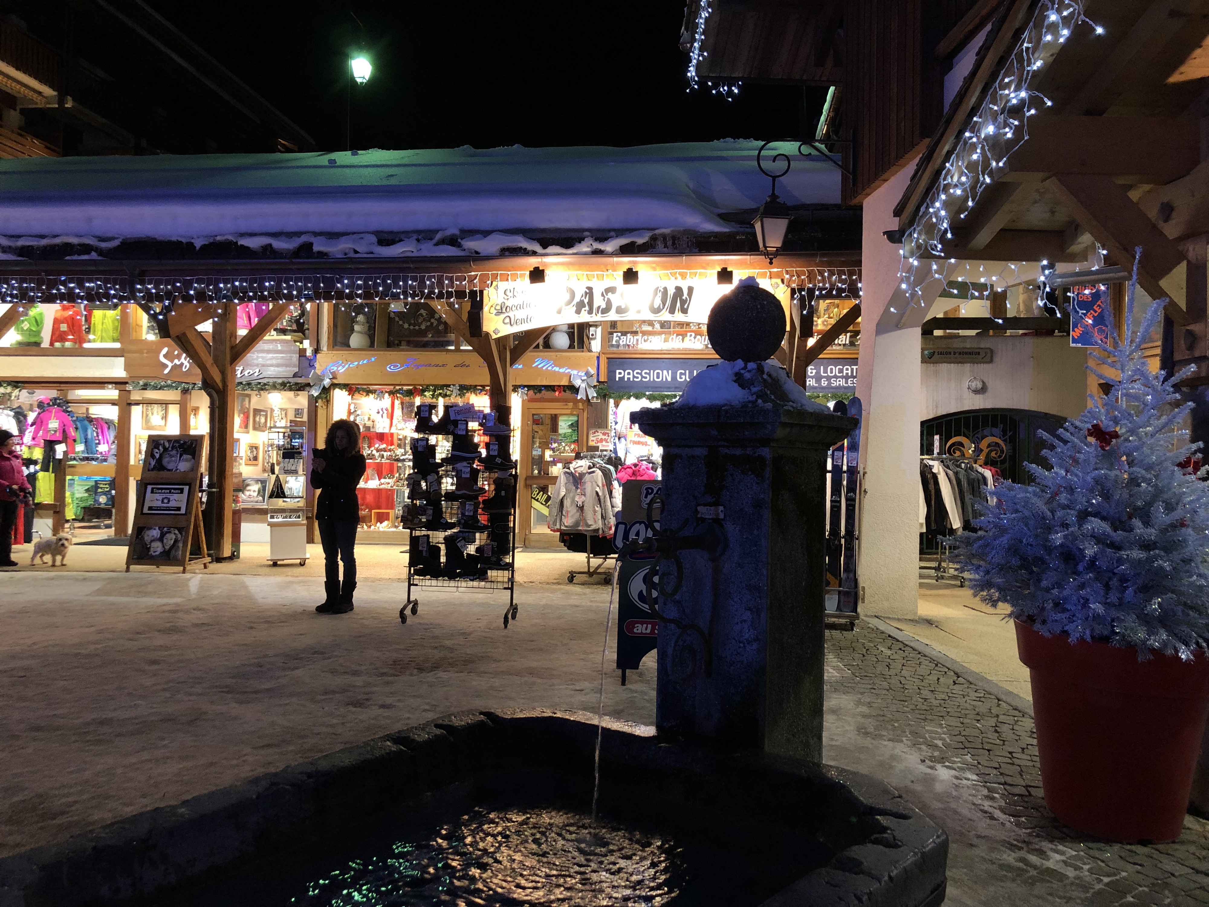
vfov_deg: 49.7
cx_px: 604
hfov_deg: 63.4
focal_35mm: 28
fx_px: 978
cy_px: 454
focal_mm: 4
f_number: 1.8
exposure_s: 1/17
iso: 64
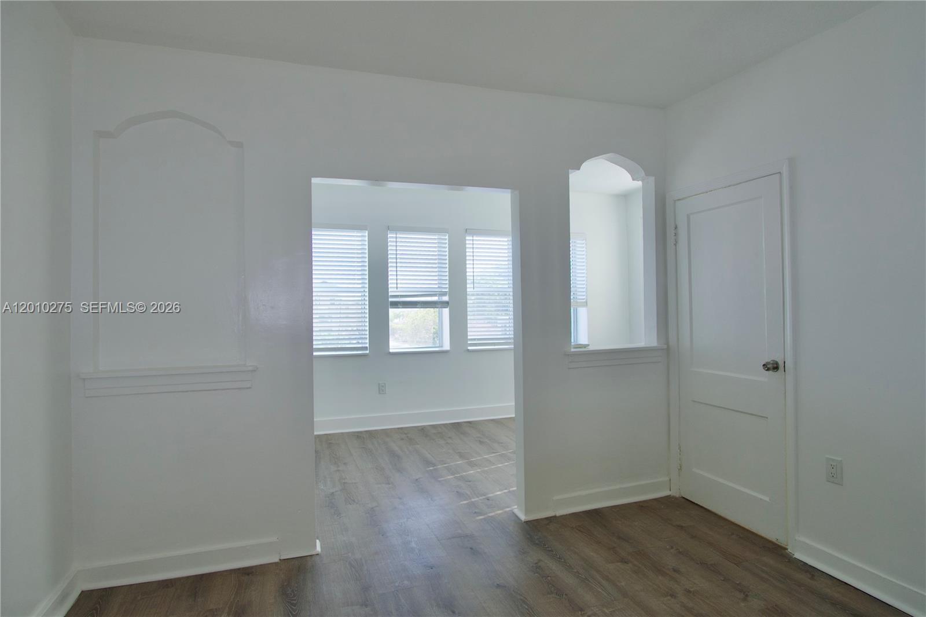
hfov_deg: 90.0
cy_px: 308
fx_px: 463
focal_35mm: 18
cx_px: 463
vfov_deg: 67.4
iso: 160
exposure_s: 1/160
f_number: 4
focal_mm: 12
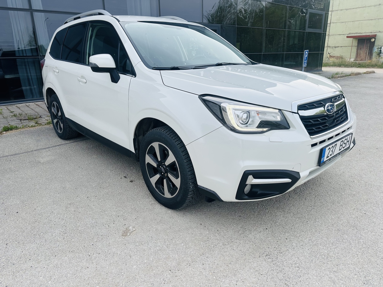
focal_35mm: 24
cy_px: 144
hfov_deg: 71.6
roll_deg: +1.0
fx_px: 266
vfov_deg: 56.8
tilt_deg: -18.6
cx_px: 192
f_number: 1.78
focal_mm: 6.86
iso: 80
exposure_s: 1/1198
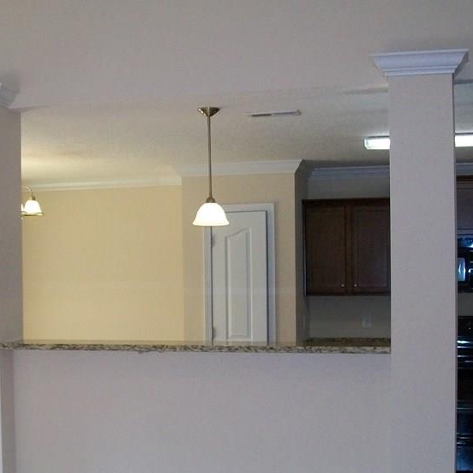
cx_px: 155
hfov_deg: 28.9
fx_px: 912
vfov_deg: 28.9
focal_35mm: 59
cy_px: 315
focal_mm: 6
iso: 160
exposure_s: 1/100
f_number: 2.7
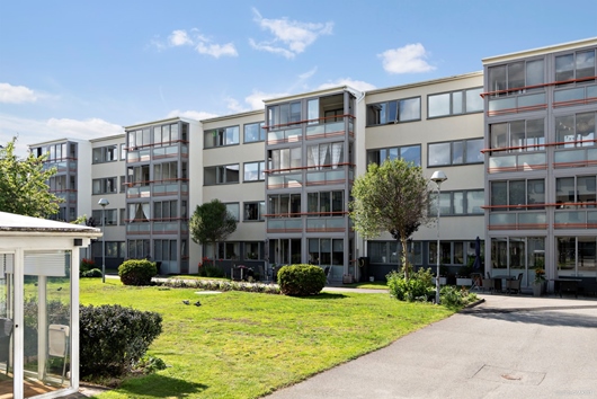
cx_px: 298
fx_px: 498
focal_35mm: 30
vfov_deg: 43.7
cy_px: 200
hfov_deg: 61.9
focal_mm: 20
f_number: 2.8
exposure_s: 1/6400
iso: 640
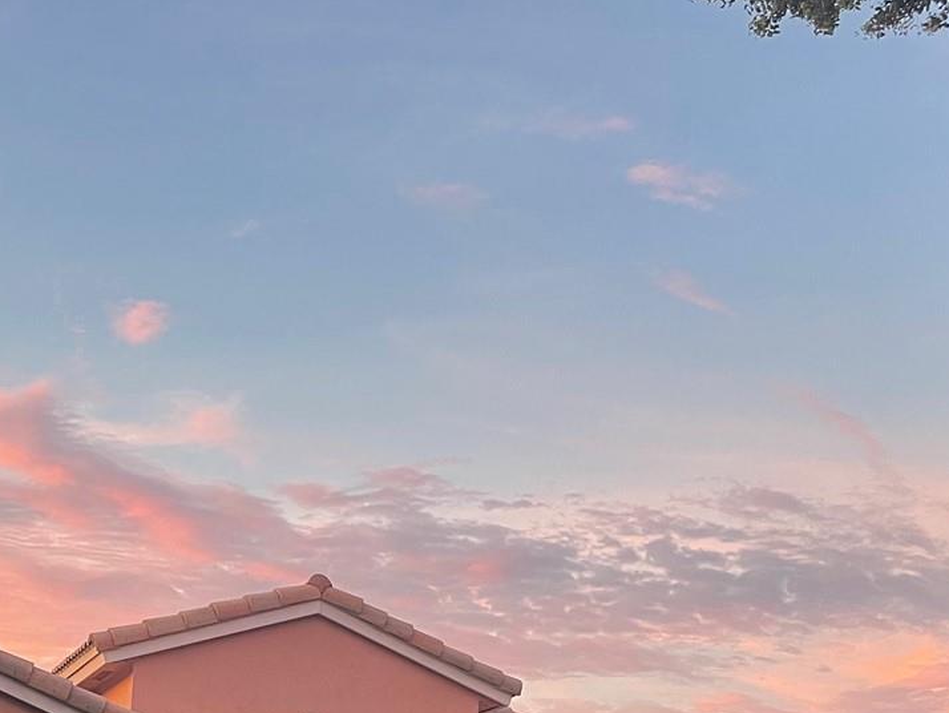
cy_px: 688
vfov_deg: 25.0
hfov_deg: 33.7
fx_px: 1536
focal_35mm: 56
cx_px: 245
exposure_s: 1/73
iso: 125
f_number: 1.6
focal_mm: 5.1
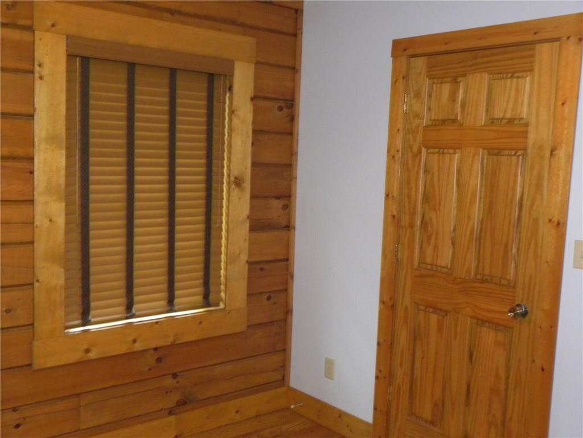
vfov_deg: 38.7
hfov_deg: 50.1
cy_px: 219
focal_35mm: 37
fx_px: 623
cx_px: 292
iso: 400
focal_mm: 6.6
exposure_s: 1/30
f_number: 3.2
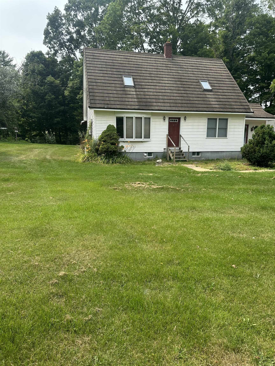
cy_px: 183
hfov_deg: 56.8
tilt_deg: -8.9
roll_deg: -1.3
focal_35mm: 24
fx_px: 254
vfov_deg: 71.6
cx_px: 138
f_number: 1.78
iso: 80
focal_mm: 6.86
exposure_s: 1/1433
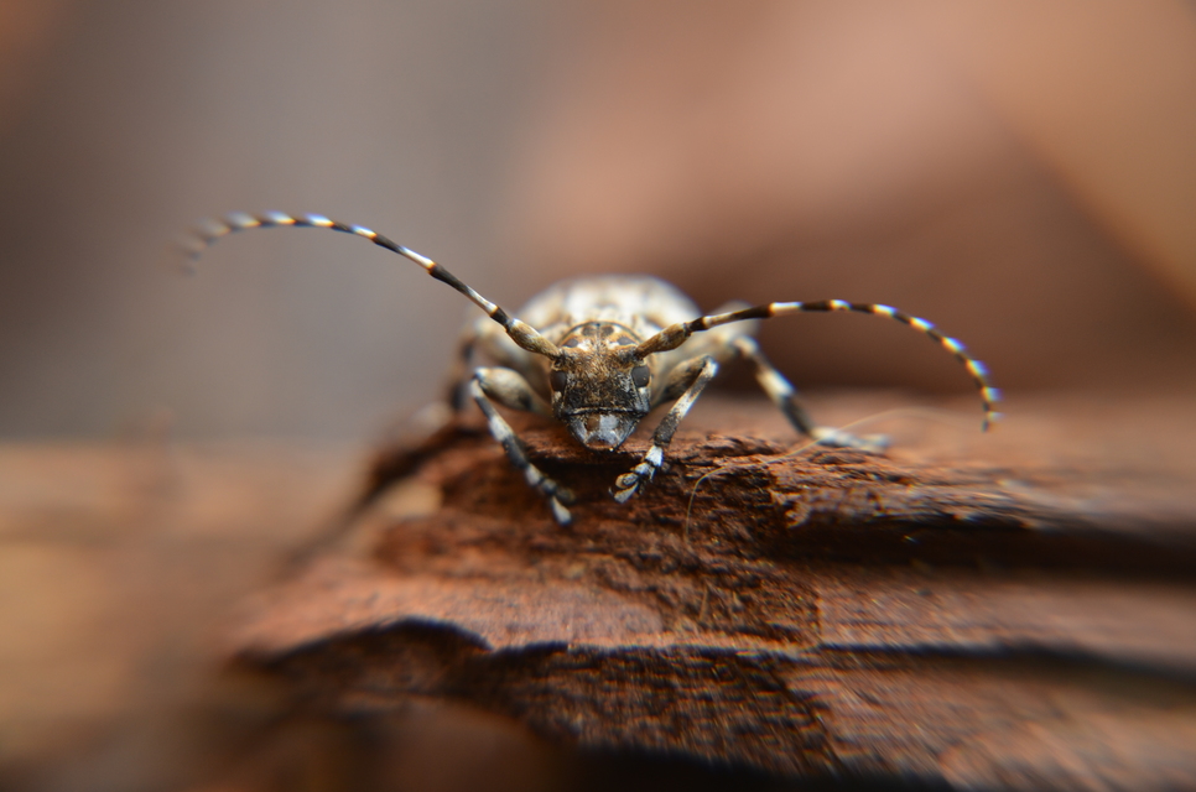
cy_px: 396
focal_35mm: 128
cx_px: 598
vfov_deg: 10.7
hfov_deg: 16.1
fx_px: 4227
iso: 320
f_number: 5.6
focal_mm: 85
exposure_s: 1/100
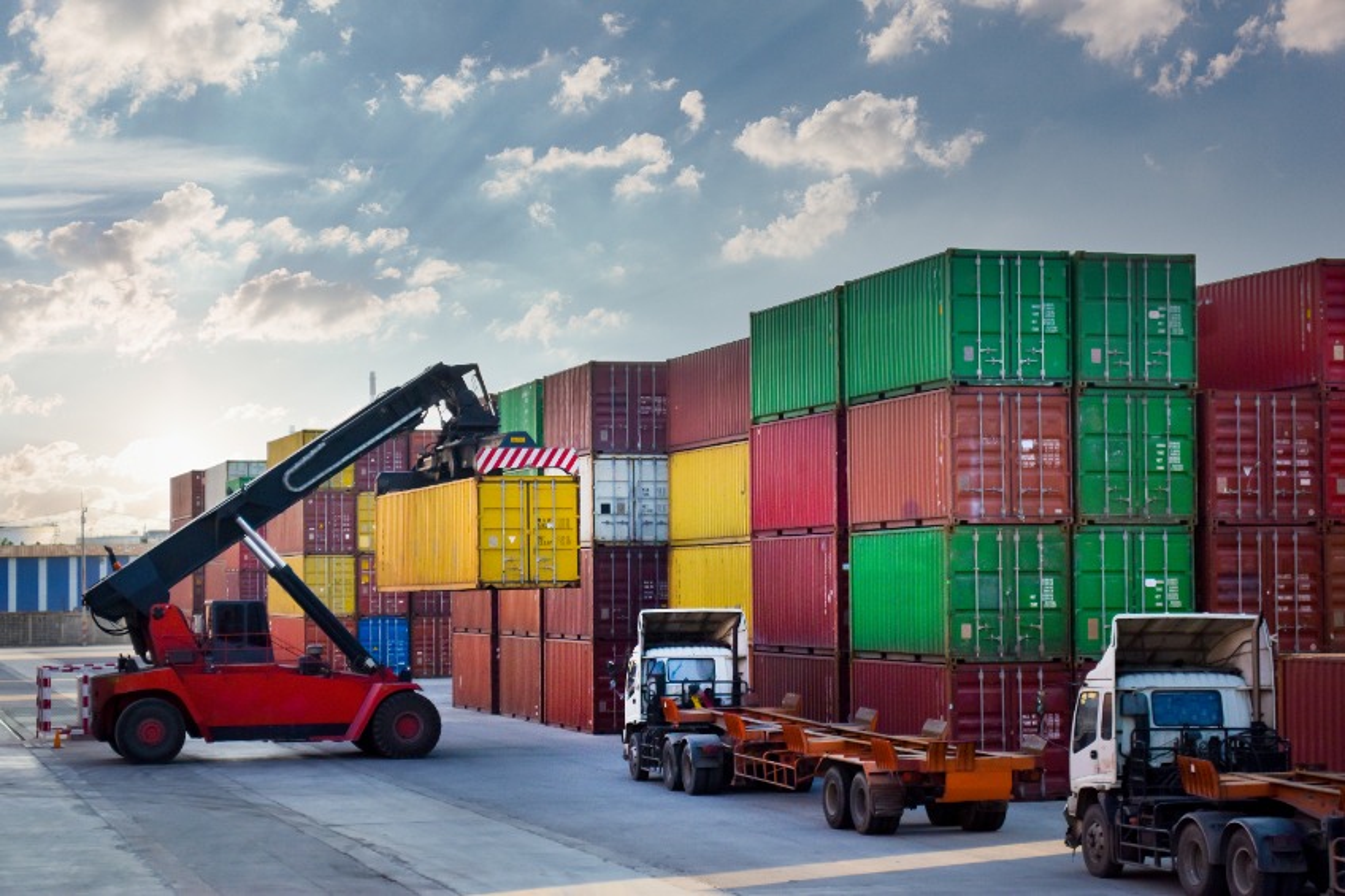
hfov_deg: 26.0
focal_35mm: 78
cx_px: 672
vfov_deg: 17.5
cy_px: 448
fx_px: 2913
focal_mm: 52
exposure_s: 1/1000
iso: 250
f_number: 5.6
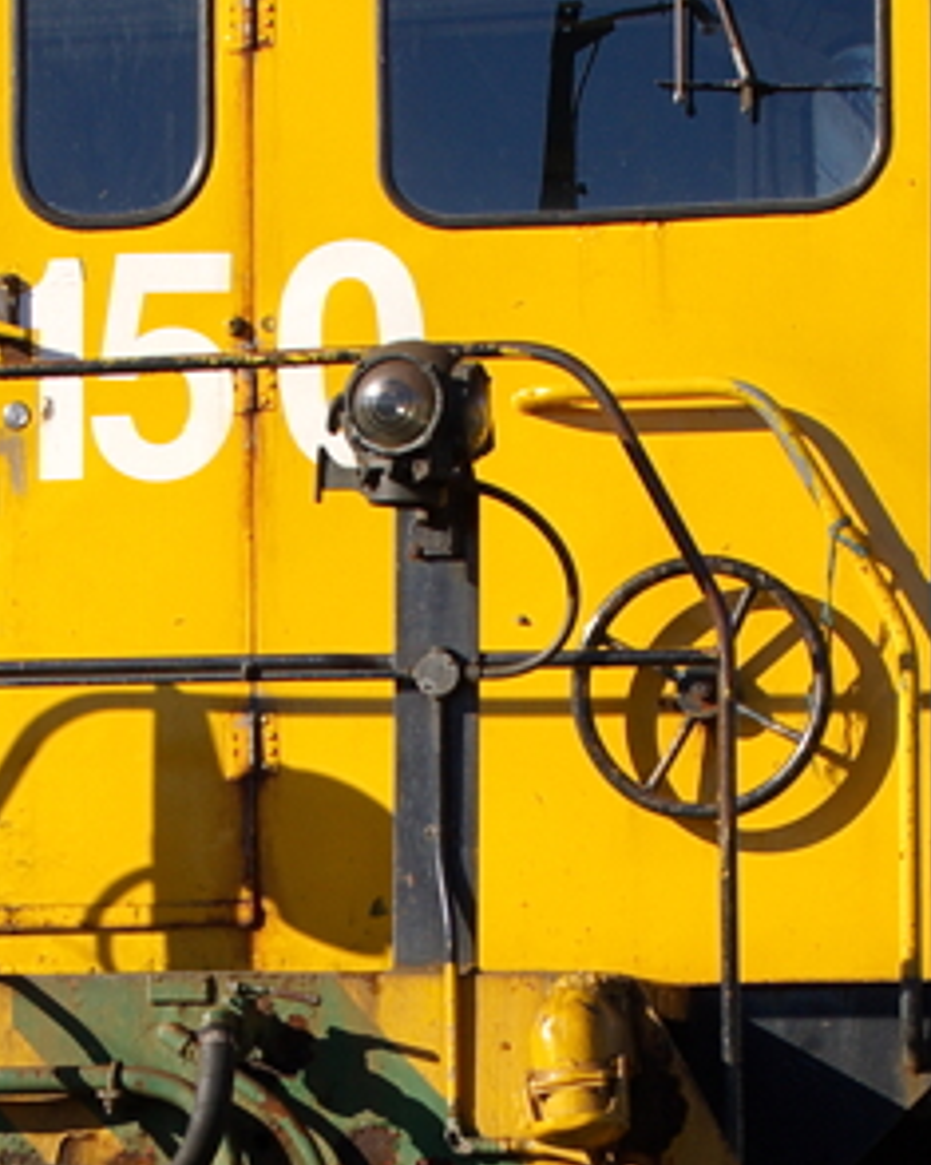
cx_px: 258
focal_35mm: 163
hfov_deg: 9.5
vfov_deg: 11.7
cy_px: 1185
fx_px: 5617
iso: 200
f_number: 11
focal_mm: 34
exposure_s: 1/250
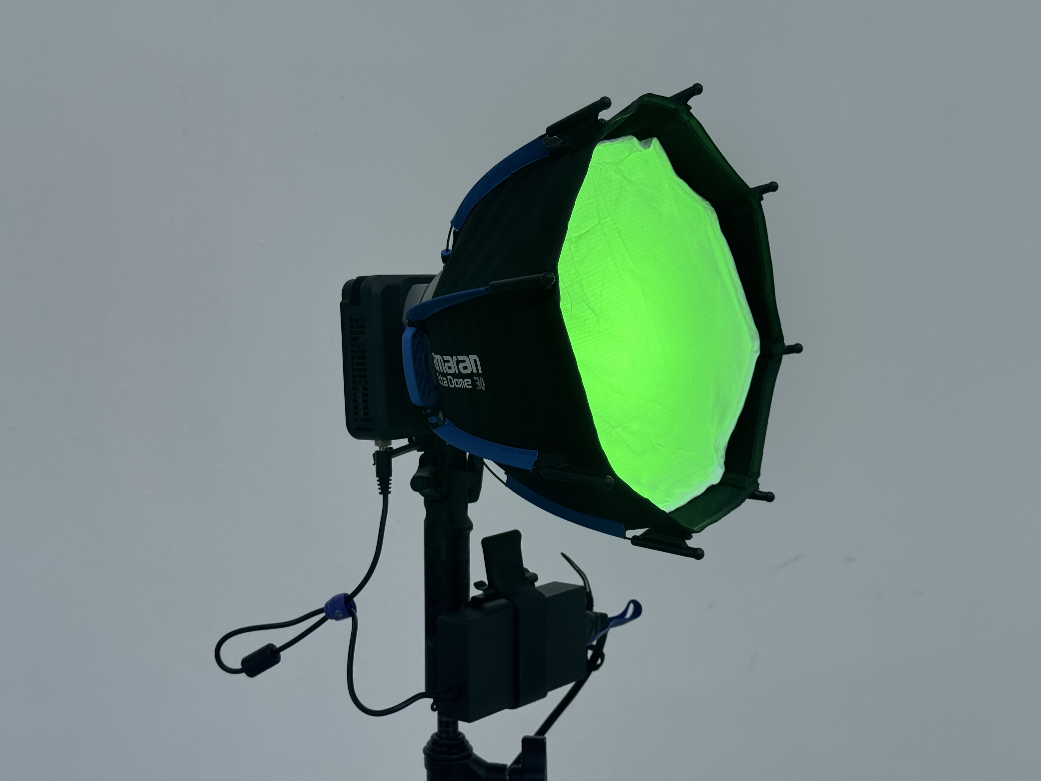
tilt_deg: -3.9
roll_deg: +3.7
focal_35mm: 48
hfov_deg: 39.7
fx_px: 1443
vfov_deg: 30.3
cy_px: 390
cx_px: 520
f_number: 1.78
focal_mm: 6.76
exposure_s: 1/1818
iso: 64
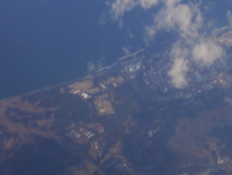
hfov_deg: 13.3
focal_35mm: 140
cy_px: 21
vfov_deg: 10.6
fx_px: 939
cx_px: 354
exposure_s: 1/800
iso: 160
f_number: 4.5
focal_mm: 20
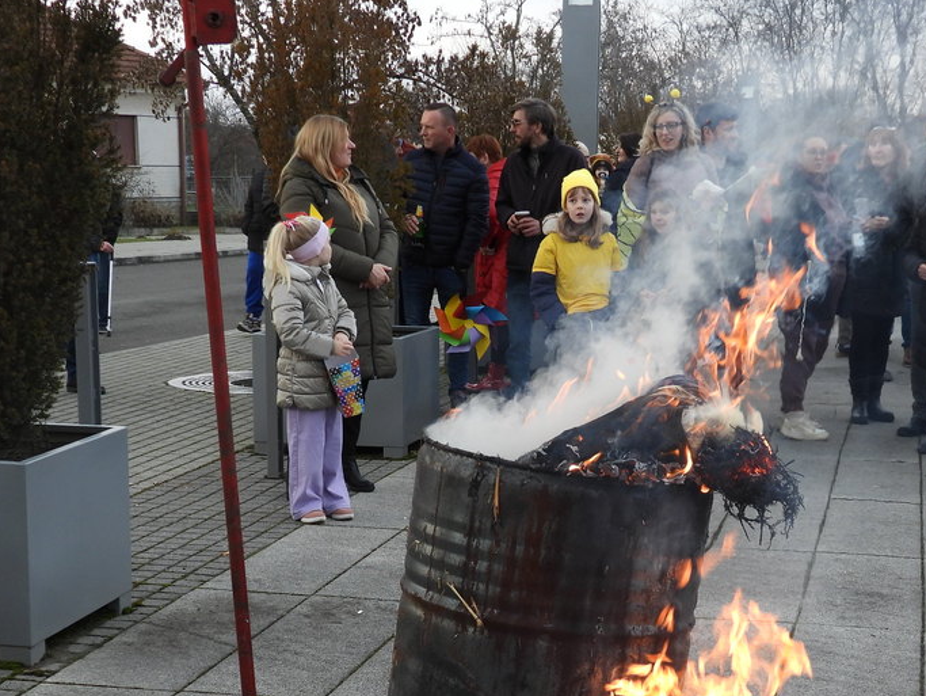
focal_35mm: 72
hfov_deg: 26.9
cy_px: 583
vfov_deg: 20.2
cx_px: 587
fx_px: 1927
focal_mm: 7.4
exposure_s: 1/160
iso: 100
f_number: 3.2
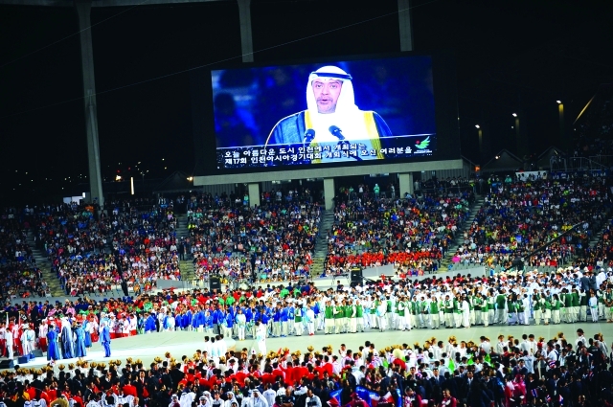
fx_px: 2891
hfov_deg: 12.1
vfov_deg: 8.1
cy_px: 204
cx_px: 306
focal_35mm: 170
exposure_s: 1/200
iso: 800
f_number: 3.2
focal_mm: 170
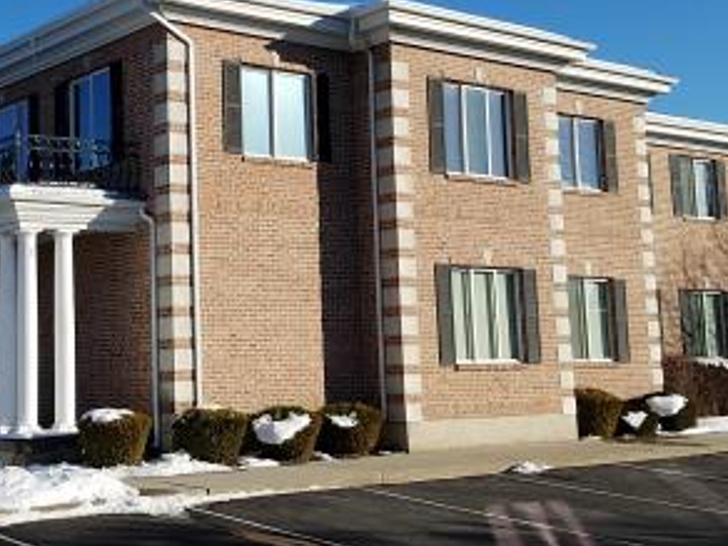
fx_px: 1199
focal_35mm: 57
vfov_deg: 25.6
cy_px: 194
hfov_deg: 33.5
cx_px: 249
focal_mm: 4.2
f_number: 1.7
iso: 50
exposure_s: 1/3752
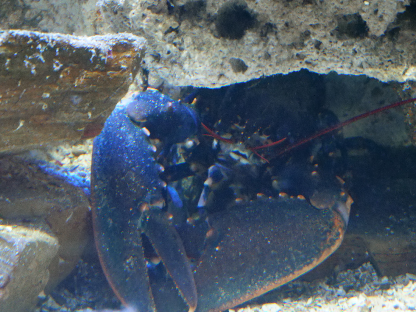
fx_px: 1454
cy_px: 155
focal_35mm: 121
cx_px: 209
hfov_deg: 16.3
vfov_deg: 12.2
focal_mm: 60
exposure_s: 1/8
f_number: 5.6
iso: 3200
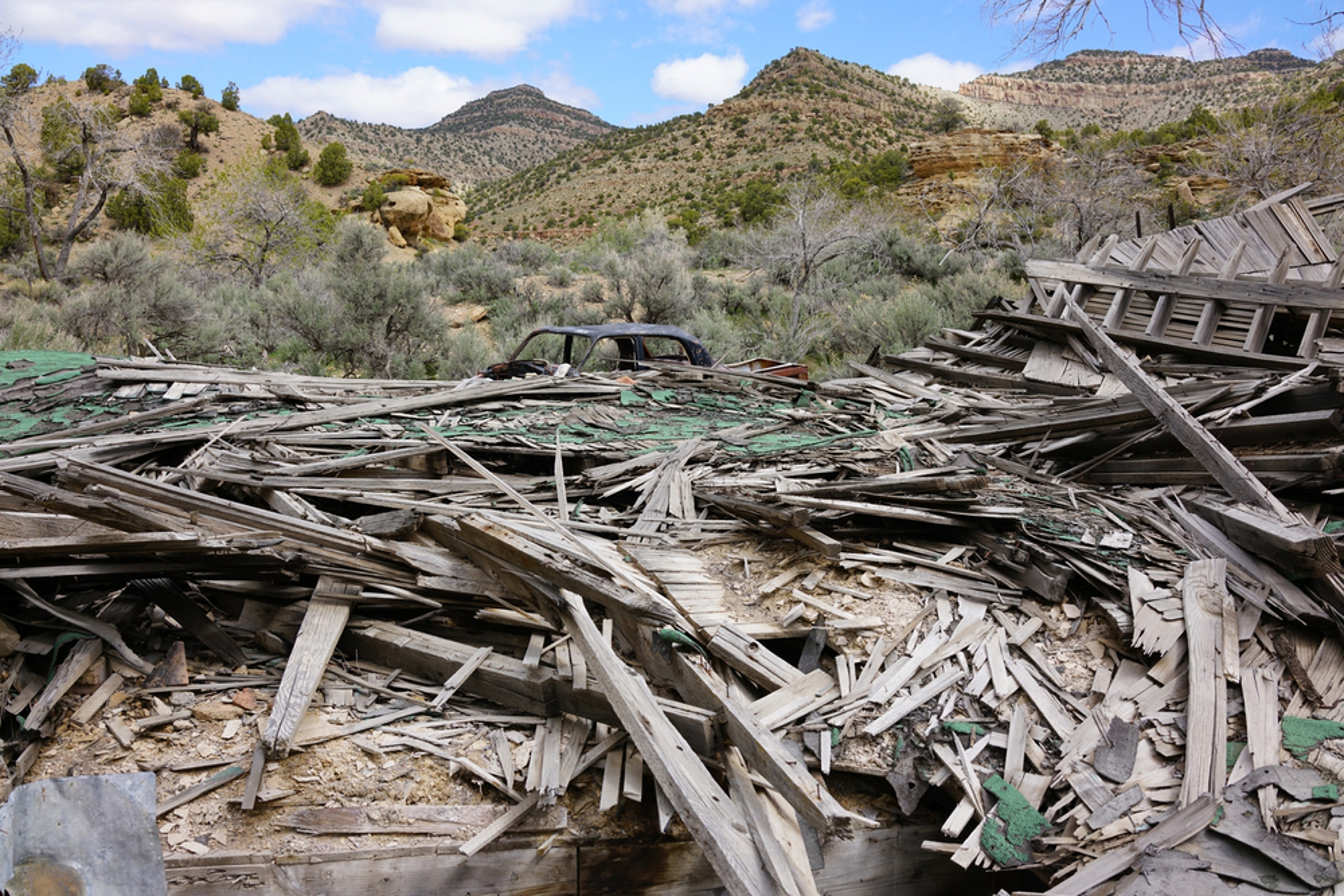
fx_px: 1307
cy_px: 448
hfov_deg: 54.4
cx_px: 672
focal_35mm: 35
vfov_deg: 37.9
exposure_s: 1/100
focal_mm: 35
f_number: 11
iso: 100
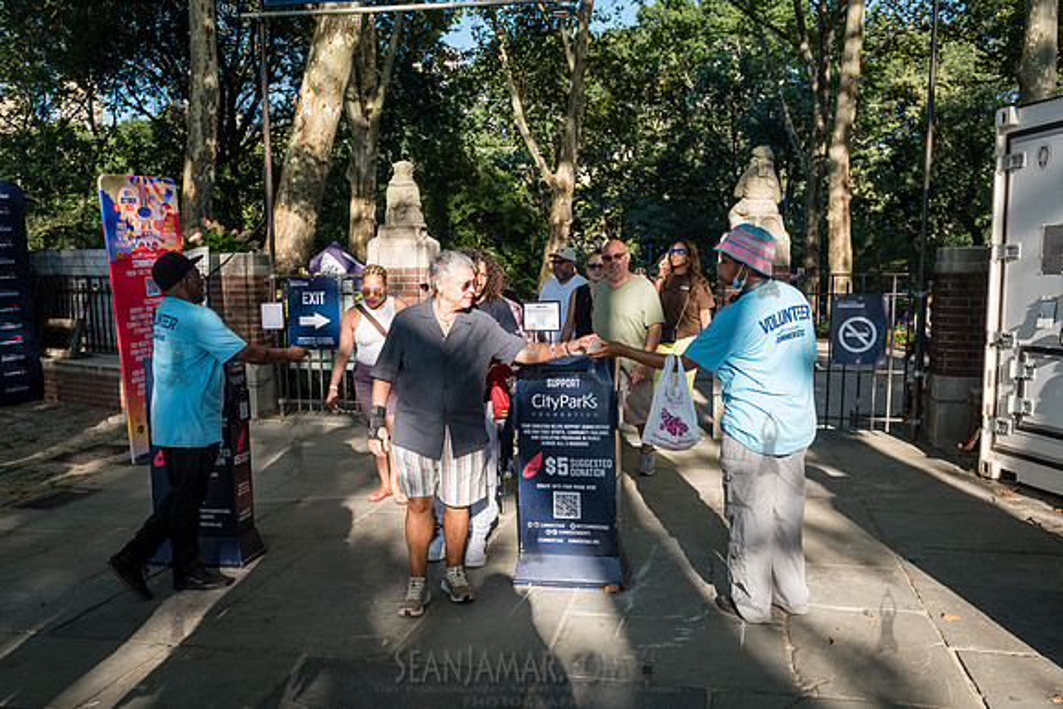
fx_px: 897
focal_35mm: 30
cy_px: 386
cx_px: 514
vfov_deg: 43.1
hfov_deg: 61.3
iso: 500
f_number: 3.5
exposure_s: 1/1600
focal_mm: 24
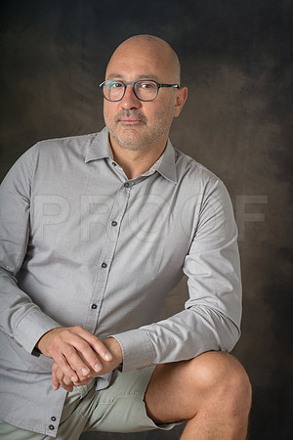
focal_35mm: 104
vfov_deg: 19.6
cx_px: 146
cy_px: 220
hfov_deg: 13.2
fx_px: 1270
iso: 100
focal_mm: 104
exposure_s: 1/200
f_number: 7.1
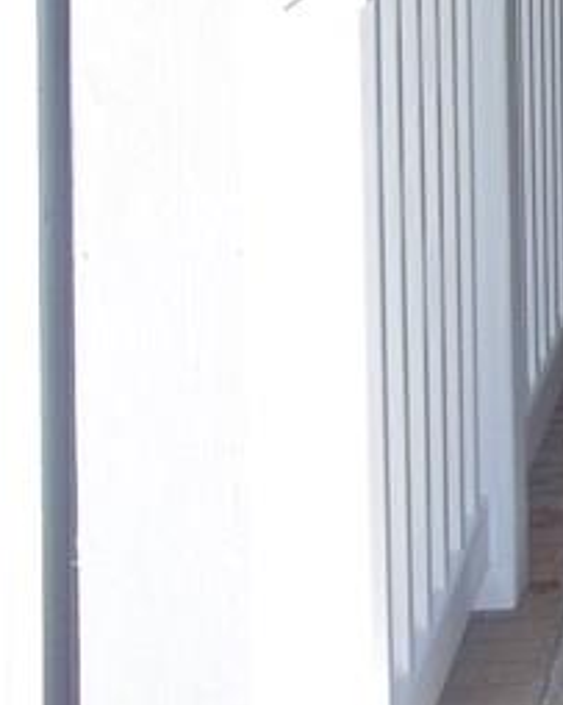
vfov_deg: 14.4
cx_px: 1198
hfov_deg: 10.9
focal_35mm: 126
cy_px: -294
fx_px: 2626
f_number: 2.9
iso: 64
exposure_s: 1/320
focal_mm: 5.7
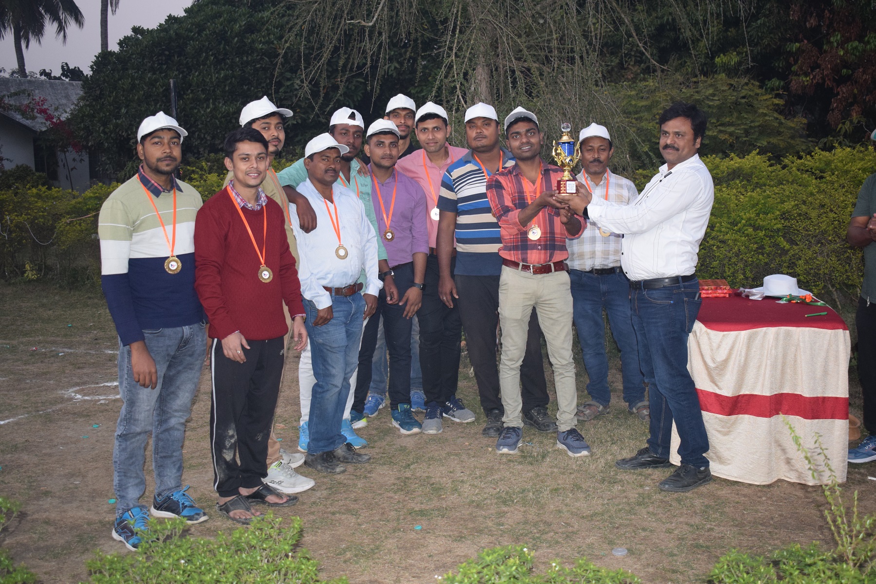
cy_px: 292
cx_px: 438
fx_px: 1022
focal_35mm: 42
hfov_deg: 46.4
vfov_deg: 31.9
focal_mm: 28
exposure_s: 1/60
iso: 1250
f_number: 4.2
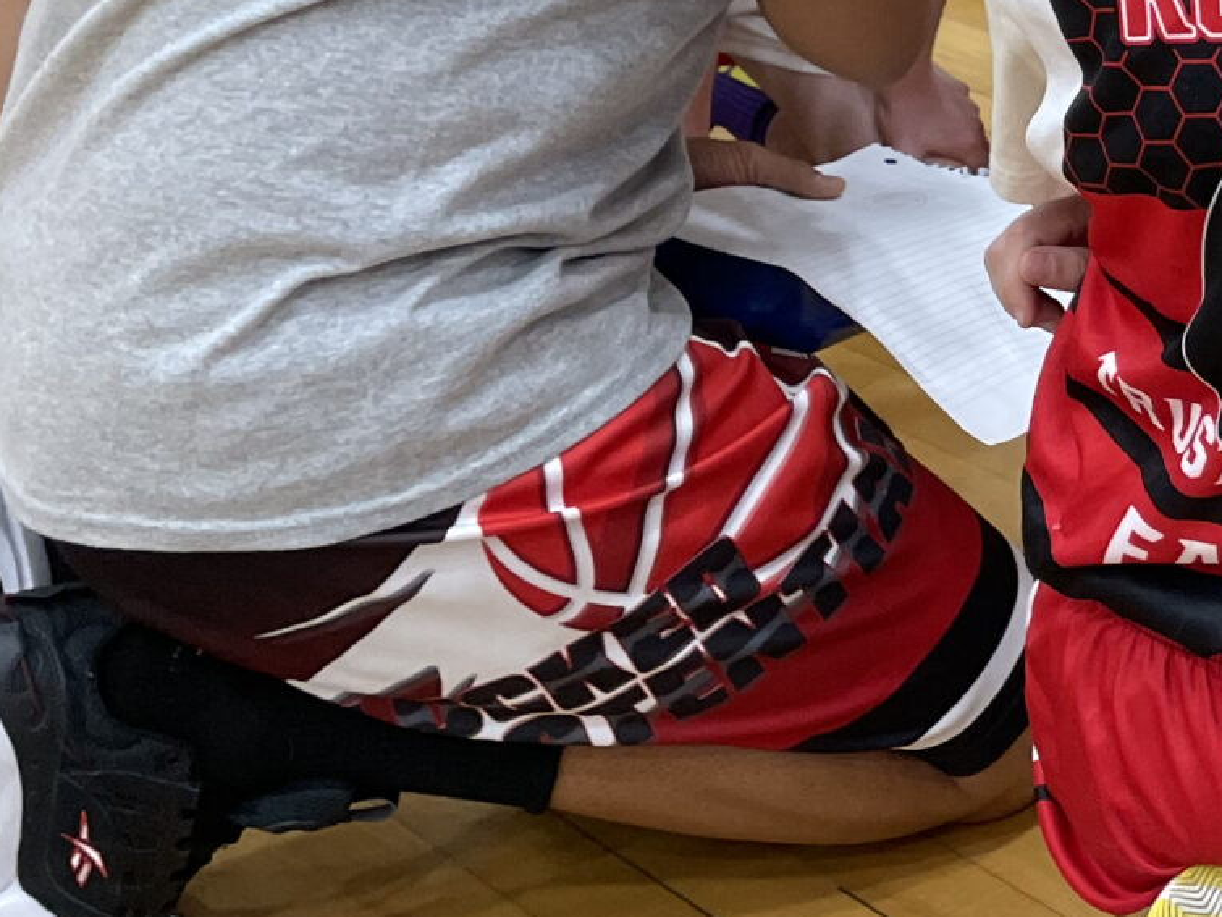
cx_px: 1781
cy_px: -120
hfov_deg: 19.6
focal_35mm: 88
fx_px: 3107
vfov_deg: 16.2
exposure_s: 1/121
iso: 125
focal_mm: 4.2
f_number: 1.6
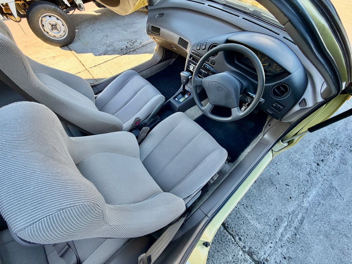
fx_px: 142
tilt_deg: -60.8
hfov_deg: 102.1
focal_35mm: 14
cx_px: 176
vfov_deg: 85.7
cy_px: 132
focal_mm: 2.22
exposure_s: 1/121
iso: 80
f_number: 2.2
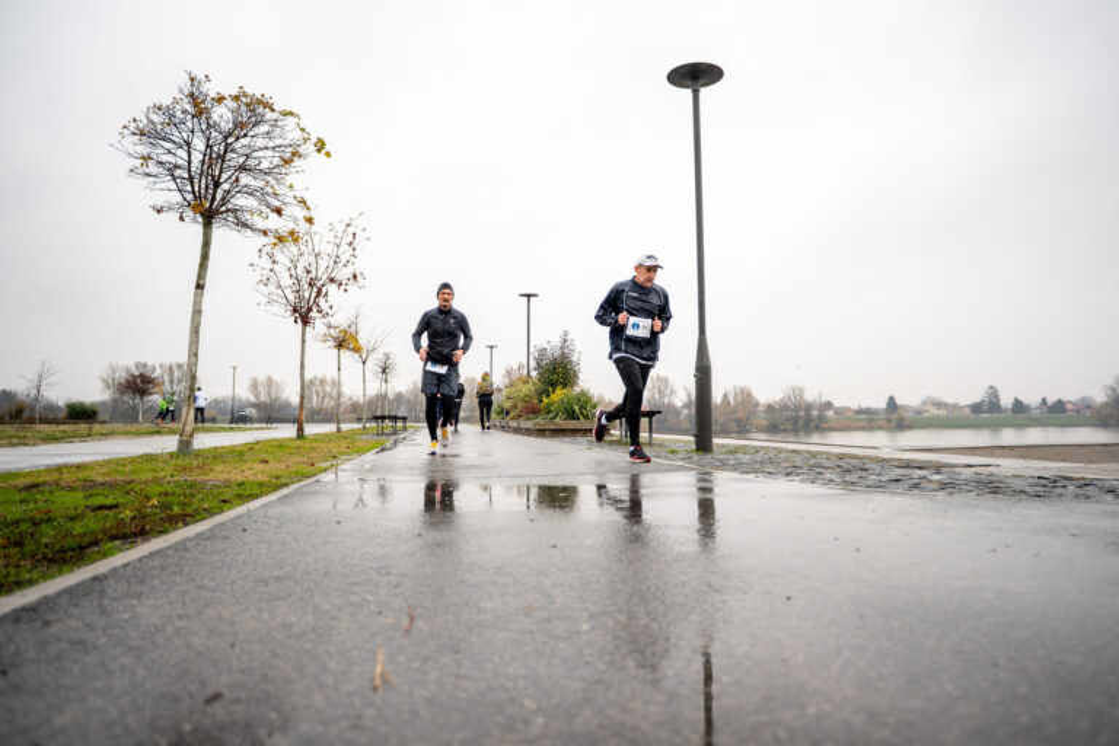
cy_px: 342
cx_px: 573
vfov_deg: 54.8
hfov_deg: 75.8
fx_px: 719
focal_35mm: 23
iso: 125
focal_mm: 13
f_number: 1.4
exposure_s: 1/640
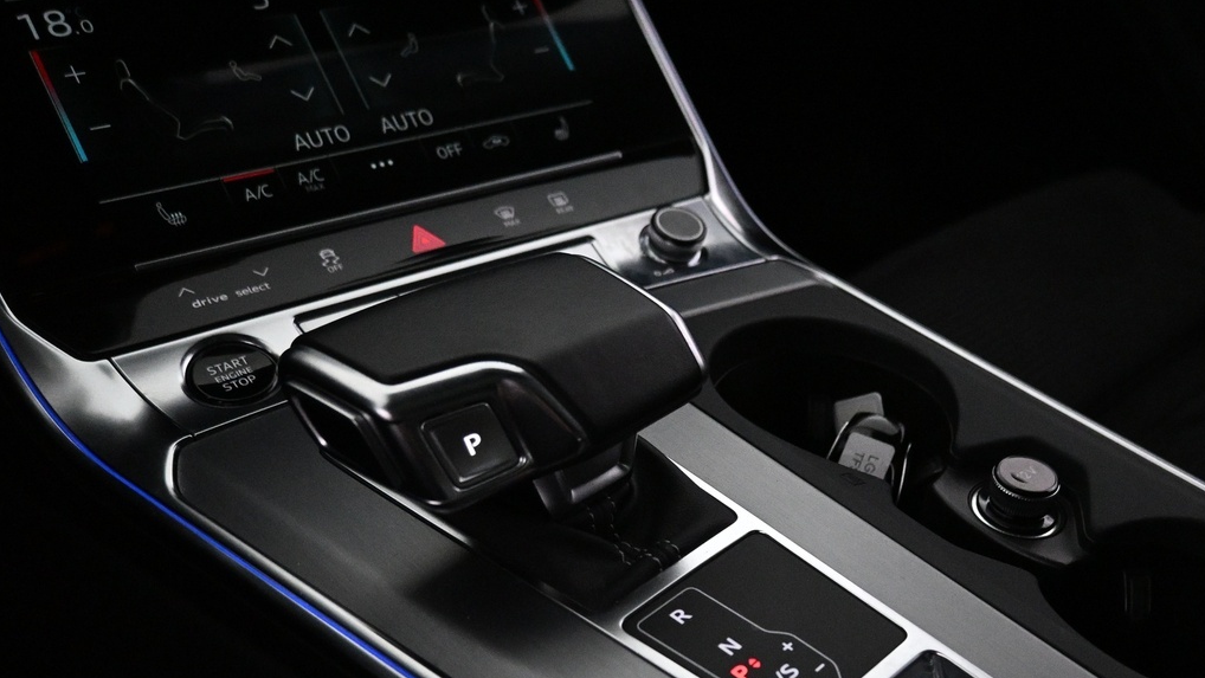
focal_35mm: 40
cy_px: 501
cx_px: 730
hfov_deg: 50.1
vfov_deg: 29.3
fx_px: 1278
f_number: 3.5
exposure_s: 1/200
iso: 4000
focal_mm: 16
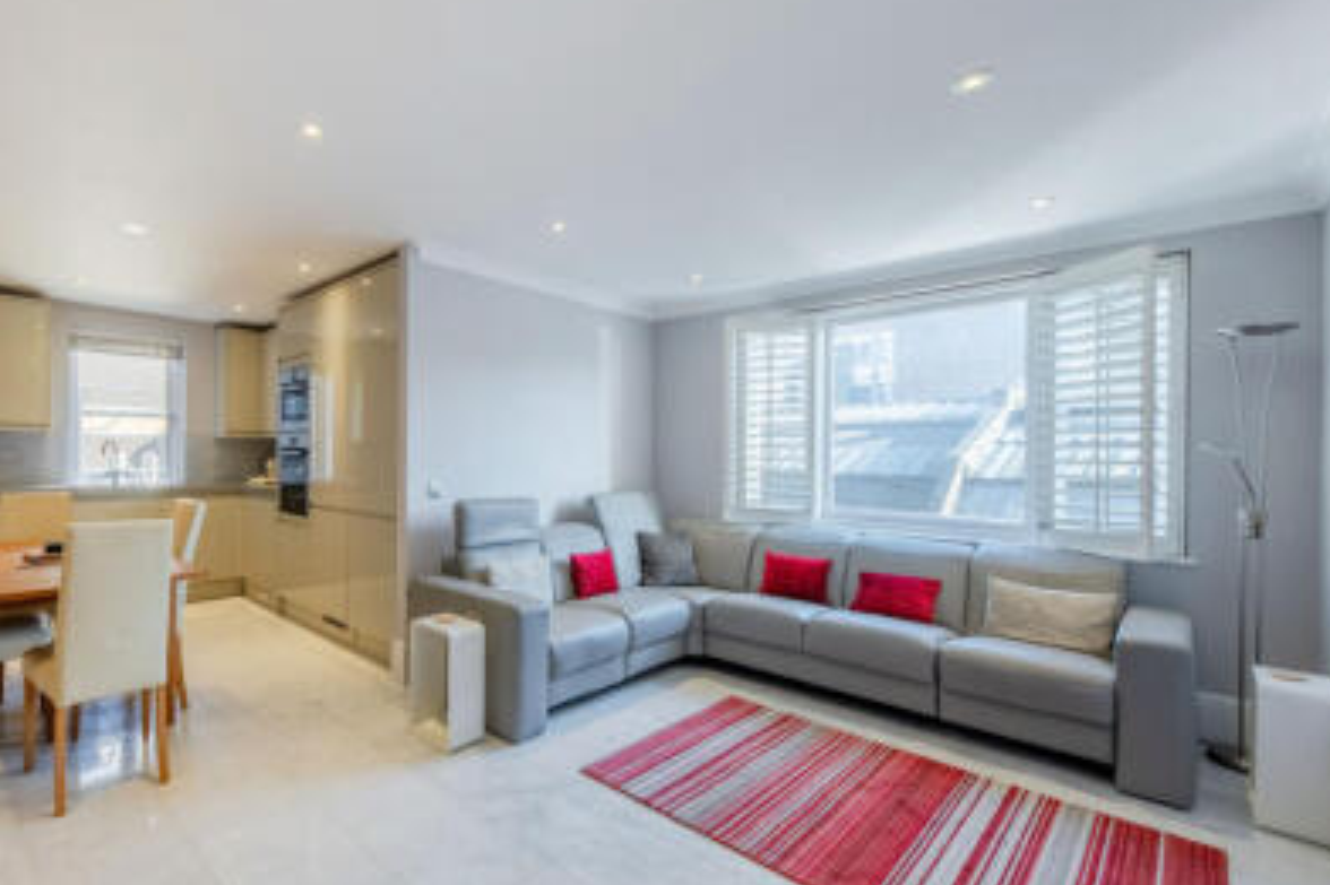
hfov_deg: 92.1
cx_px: 533
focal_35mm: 17
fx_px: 628
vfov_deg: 70.2
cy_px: 487
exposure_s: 1/400
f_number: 8
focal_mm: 14
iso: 400
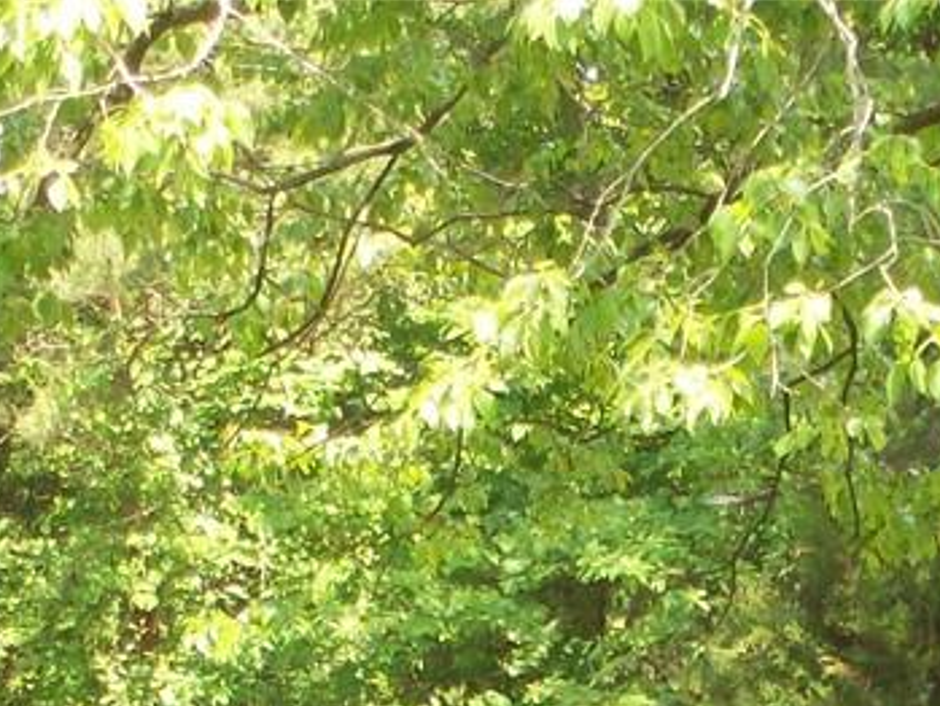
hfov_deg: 7.8
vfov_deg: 5.8
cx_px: 757
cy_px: 1032
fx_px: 6927
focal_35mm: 255
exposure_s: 1/216
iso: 200
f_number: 4.3
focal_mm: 14.3
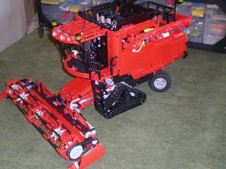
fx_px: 320
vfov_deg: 29.7
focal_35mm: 49
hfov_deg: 38.9
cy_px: 78
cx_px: 101
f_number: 3.1
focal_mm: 6.3
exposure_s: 1/60
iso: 100
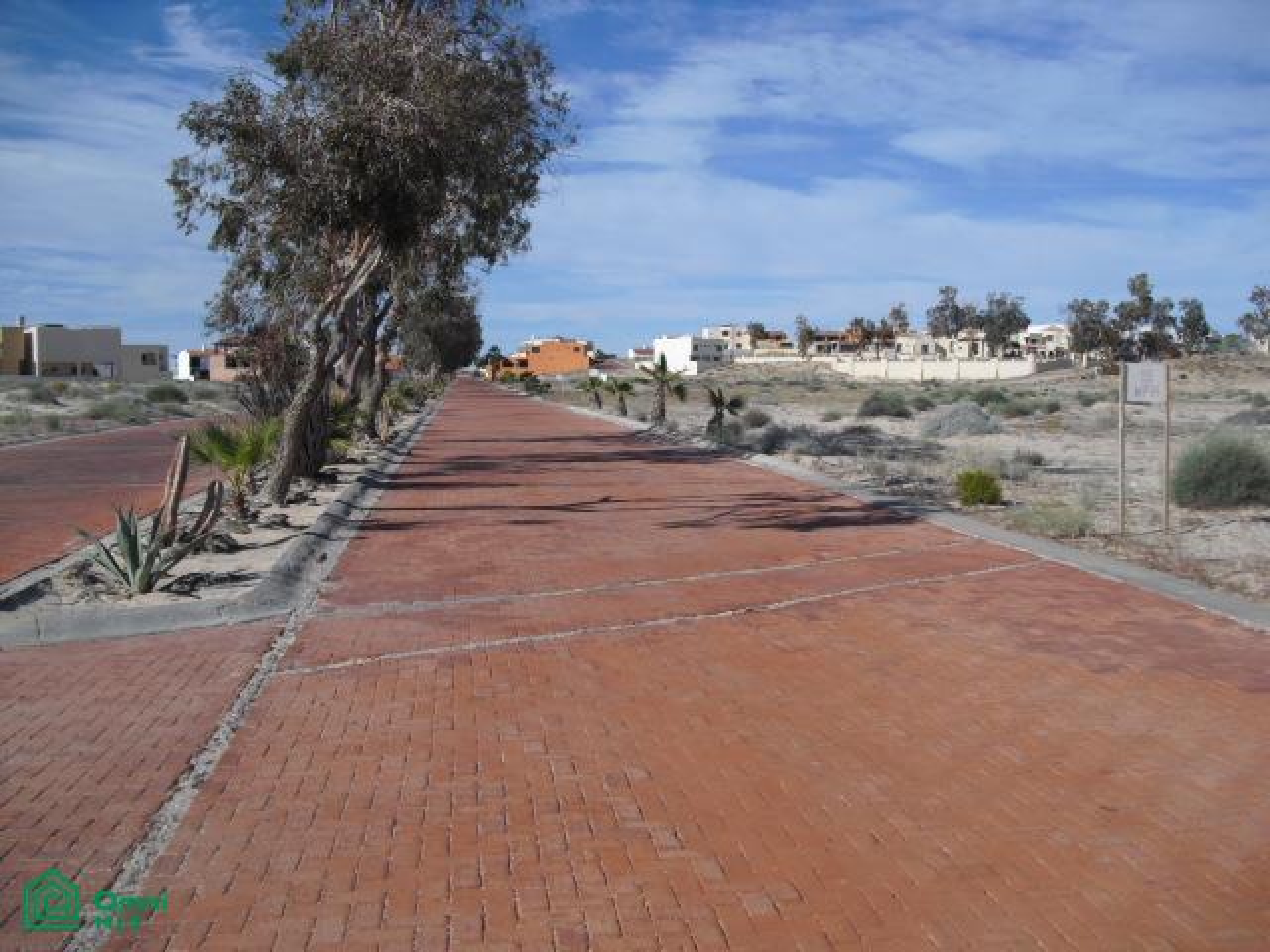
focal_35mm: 36
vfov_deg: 39.7
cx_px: 635
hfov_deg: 51.4
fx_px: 1321
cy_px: 476
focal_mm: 6.3
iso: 64
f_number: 7.8
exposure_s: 1/250
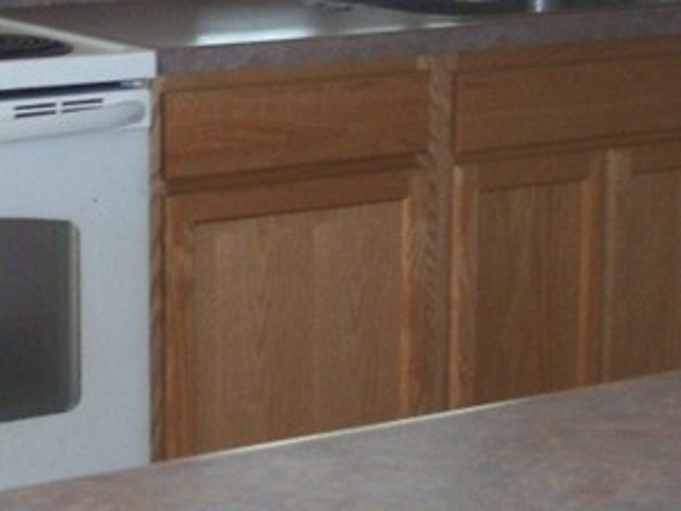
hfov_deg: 15.8
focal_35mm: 124
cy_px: 199
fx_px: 2440
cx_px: 202
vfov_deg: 12.0
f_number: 2.7
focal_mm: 6
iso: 100
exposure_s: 1/60
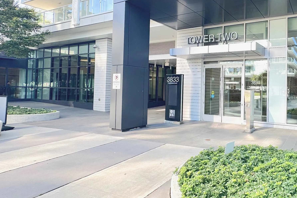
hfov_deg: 66.9
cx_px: 223
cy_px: 83
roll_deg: -0.8
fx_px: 206
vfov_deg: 51.1
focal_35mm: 25
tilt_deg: +2.3
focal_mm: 2.22
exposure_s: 1/175
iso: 40
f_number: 2.2
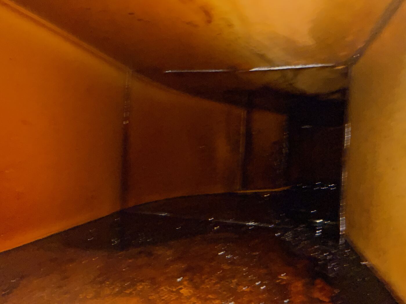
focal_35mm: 24
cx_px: 203
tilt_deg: +5.6
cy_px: 152
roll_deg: -1.0
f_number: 2.2
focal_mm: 2.22
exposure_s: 1/16
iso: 1250
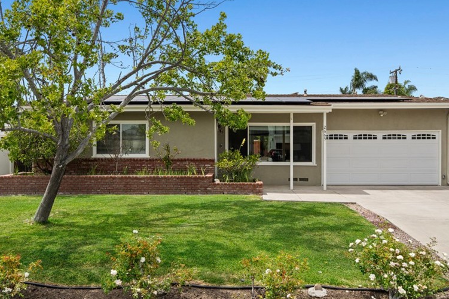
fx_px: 374
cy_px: 143
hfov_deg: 61.9
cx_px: 235
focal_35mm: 30
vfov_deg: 43.6
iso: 100
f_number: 8
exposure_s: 1/320
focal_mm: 22
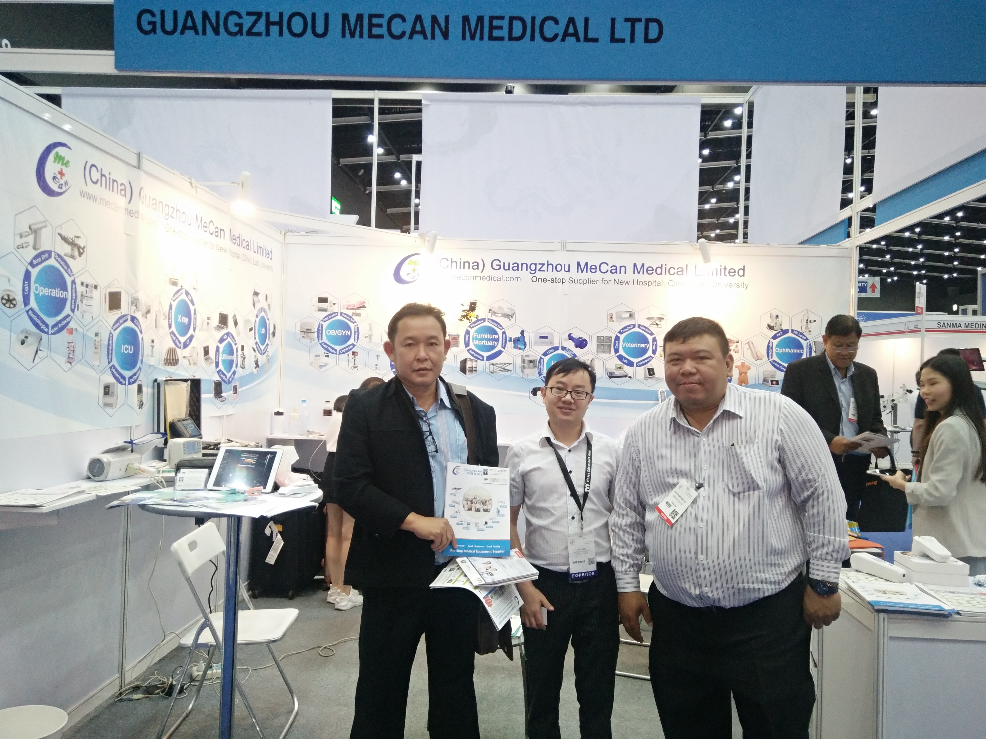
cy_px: 370
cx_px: 493
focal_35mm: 21
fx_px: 598
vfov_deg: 63.4
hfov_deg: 79.0
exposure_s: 1/33.3
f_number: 2.2
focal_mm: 3.66
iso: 131
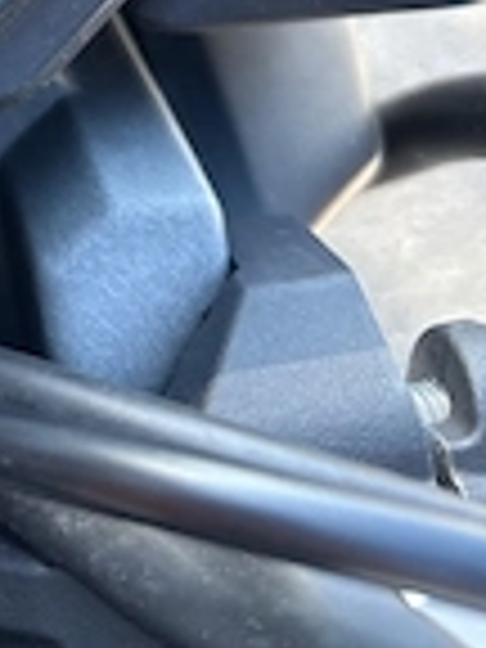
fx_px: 1348
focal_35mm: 72
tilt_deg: -54.8
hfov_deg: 18.8
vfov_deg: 23.4
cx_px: -171
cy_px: -234
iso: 32
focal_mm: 5.96
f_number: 1.6
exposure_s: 1/124
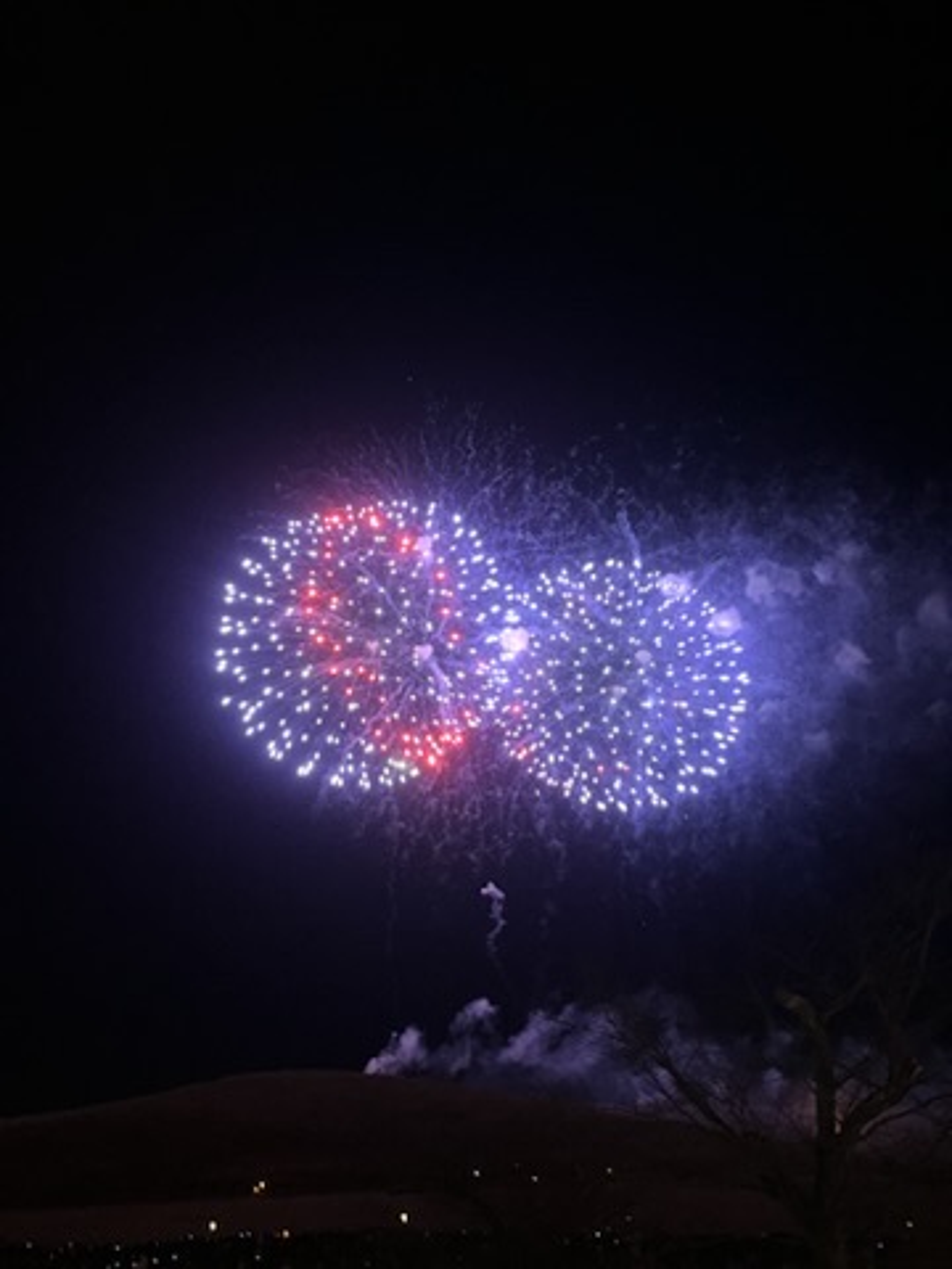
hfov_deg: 53.1
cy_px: 634
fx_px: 953
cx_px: 476
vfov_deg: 67.3
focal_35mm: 26
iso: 1000
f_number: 1.6
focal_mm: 5.1
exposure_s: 1/15
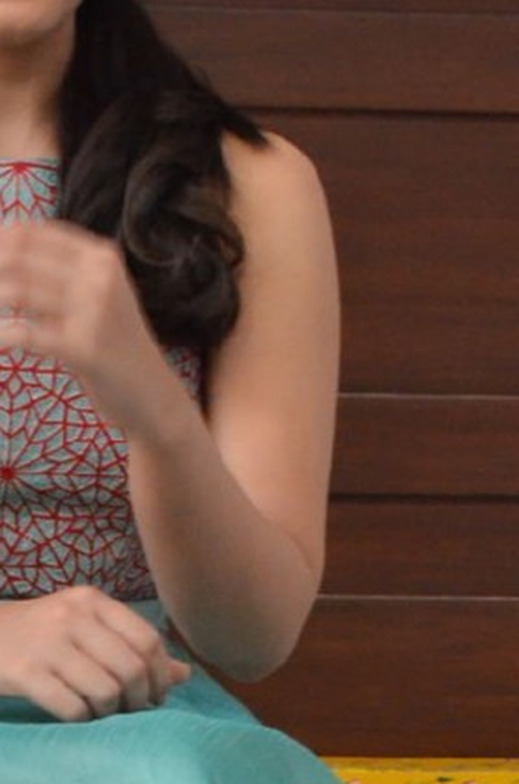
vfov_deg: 13.3
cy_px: 932
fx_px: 3281
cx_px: 78
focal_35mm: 151
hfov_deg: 9.0
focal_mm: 28
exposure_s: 1/125
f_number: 8
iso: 2000
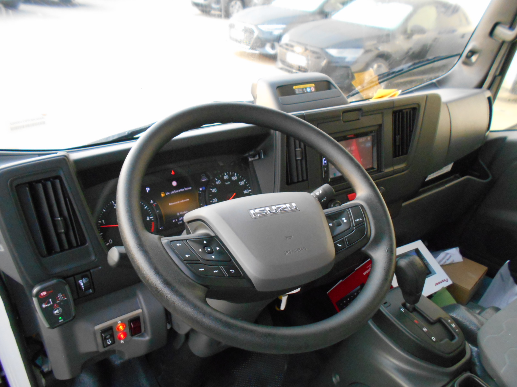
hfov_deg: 67.3
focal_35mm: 26
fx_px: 388
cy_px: 194
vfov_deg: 53.1
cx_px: 258
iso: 720
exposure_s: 1/250
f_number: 3.2
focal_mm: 4.6
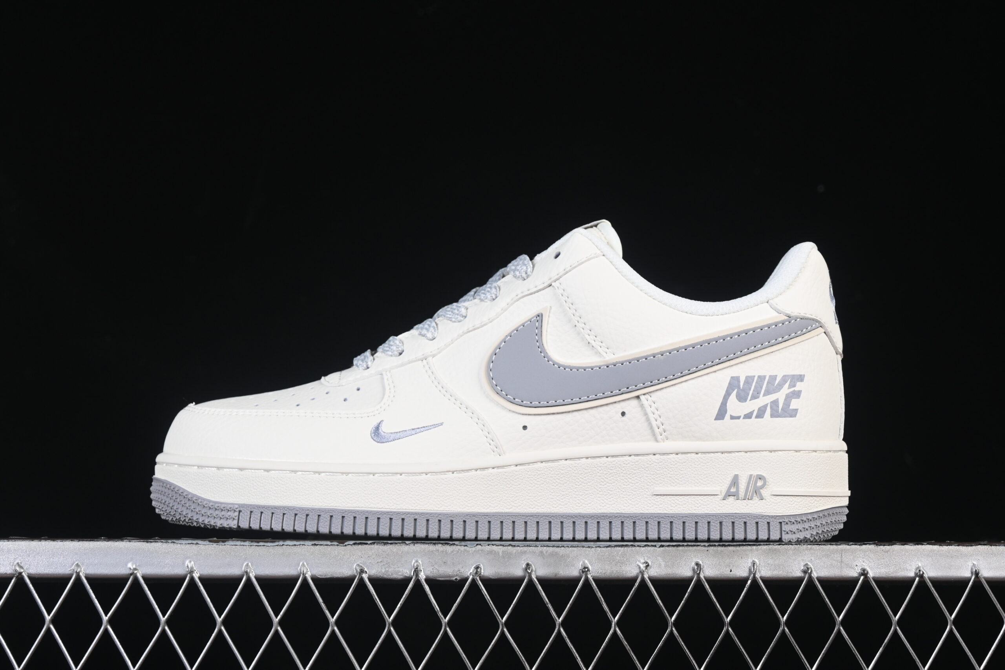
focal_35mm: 75
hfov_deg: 27.0
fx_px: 2094
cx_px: 502
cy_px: 335
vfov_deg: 18.2
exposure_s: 1/80
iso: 160
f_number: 8
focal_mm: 50
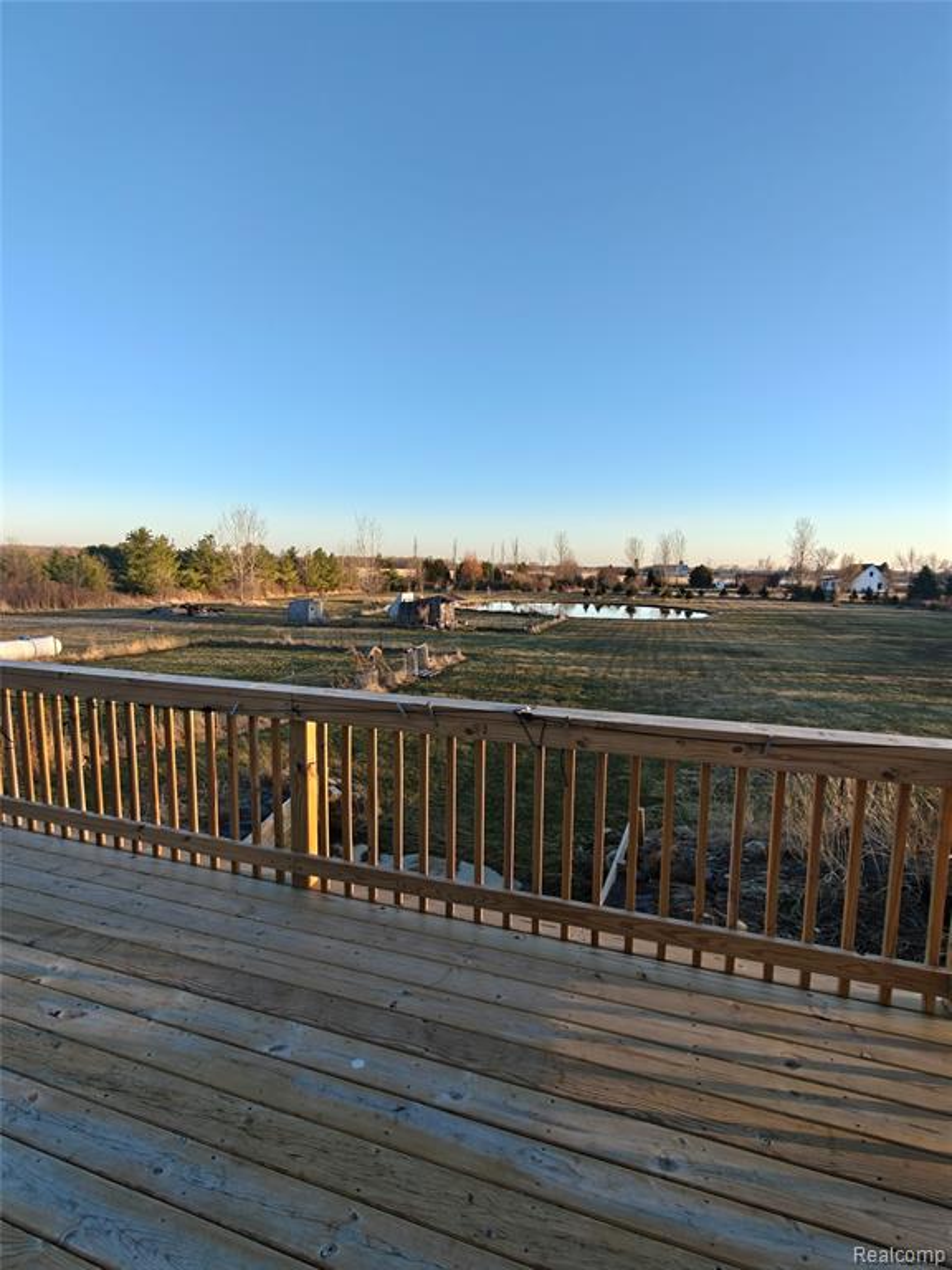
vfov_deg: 98.2
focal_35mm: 15
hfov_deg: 81.7
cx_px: 476
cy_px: 635
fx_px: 550
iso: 160
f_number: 2
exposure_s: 1/181
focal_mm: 2.3
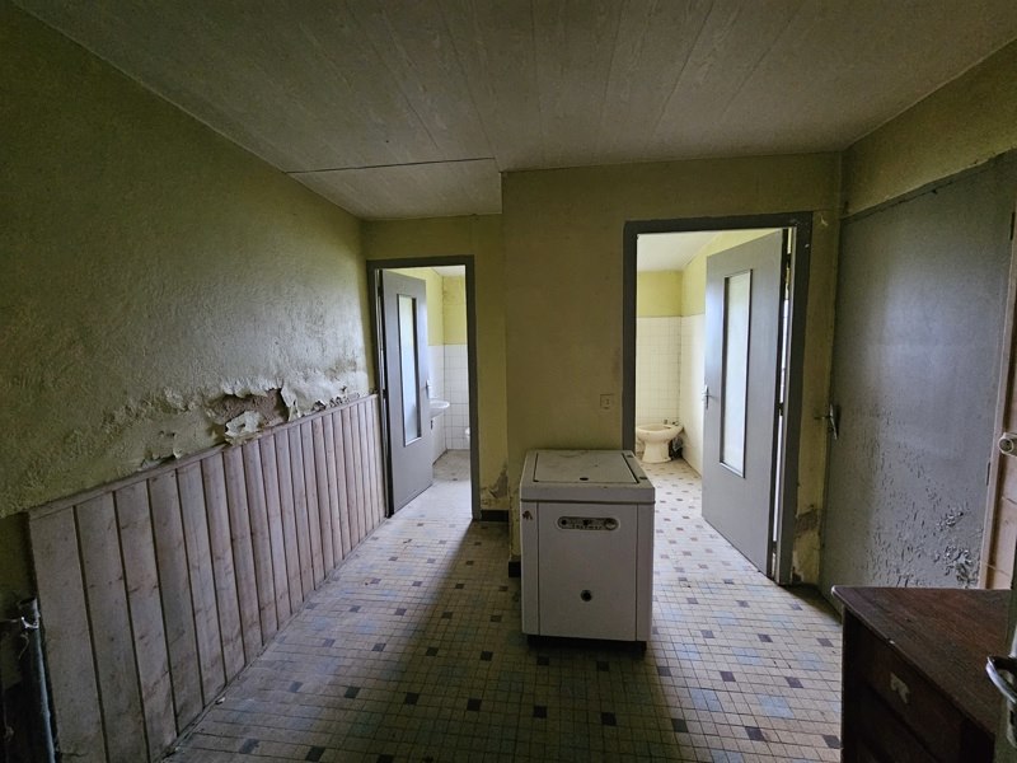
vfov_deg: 89.9
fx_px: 382
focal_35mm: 13
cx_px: 508
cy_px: 382
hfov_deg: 106.2
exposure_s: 1/24
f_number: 2.2
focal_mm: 2.2
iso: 800
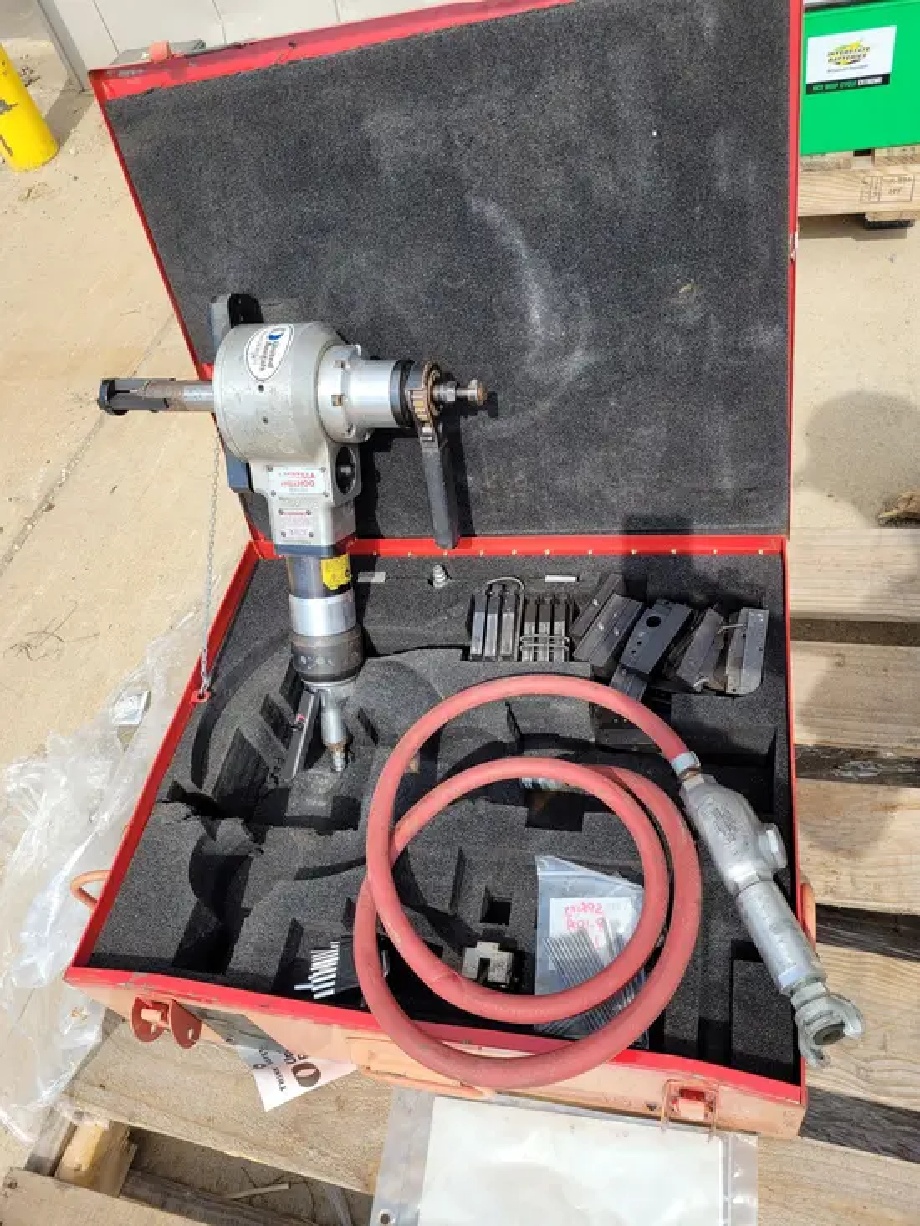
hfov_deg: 53.1
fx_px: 921
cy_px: 613
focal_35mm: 26
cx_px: 460
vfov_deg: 67.3
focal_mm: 5.4
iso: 40
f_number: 1.8
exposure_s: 1/1457
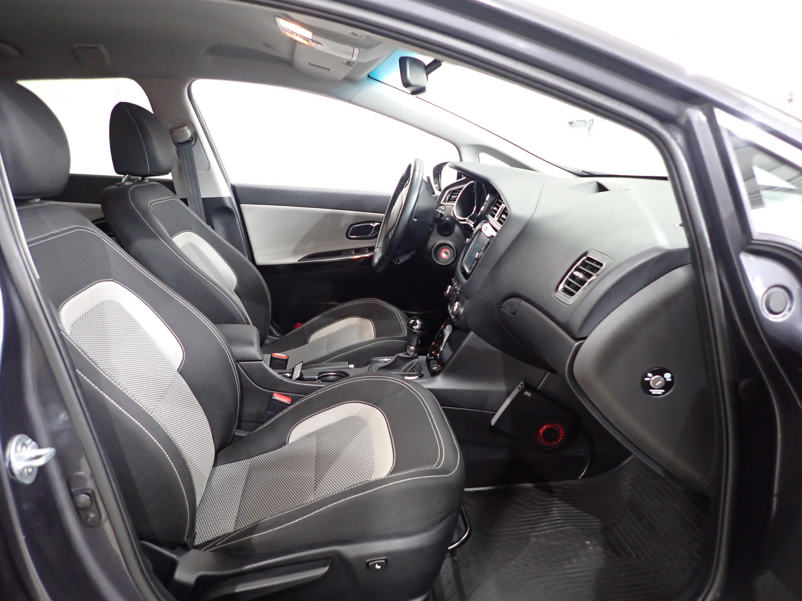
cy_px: 300
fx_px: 579
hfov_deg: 69.4
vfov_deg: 54.9
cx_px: 401
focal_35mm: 25
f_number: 2
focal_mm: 4.5
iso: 400
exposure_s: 1/30
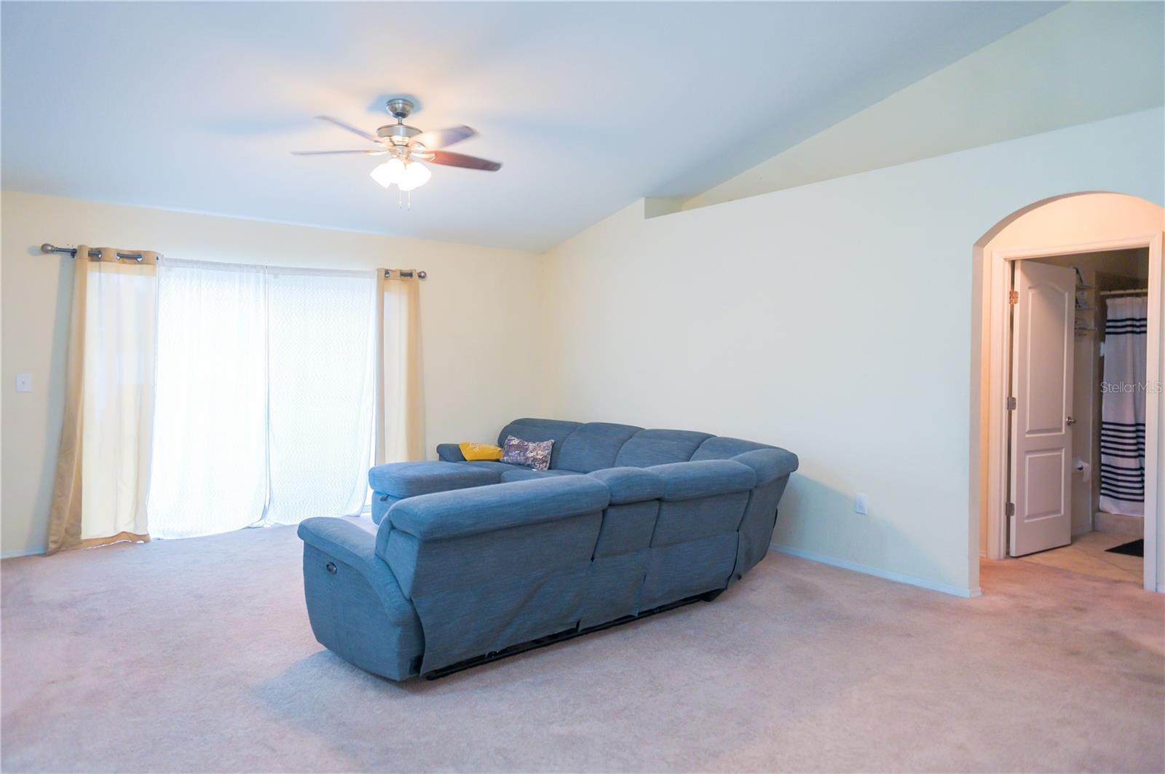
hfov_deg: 73.8
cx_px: 582
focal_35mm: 24
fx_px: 776
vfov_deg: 53.0
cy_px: 387
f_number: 2.8
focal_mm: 24
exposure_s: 1/80
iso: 800
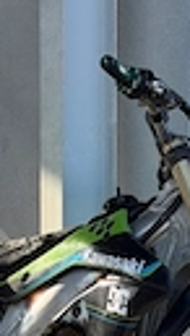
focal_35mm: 162
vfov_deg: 12.9
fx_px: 1444
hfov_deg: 7.5
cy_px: 412
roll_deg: -0.4
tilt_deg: -3.1
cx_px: 91
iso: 64
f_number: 1.78
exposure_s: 1/1167
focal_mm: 6.76
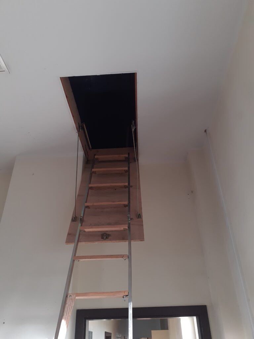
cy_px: 170
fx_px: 264
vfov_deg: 65.3
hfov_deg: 51.4
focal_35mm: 27
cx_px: 127
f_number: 1.9
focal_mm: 3.6
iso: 64
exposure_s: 1/100
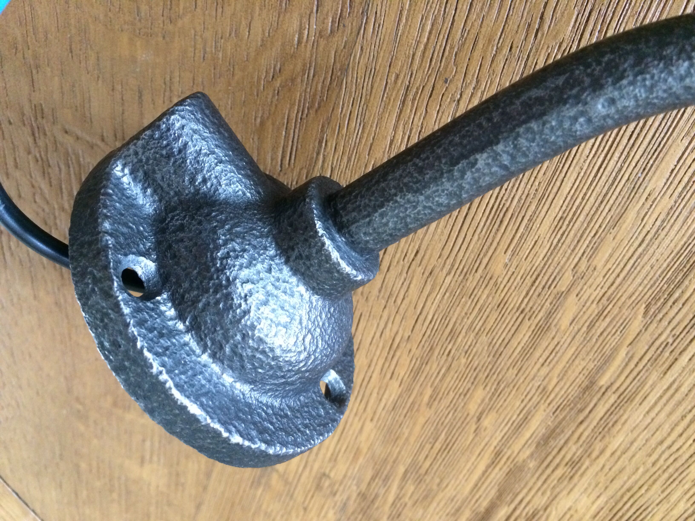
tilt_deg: -59.0
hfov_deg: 61.7
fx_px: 582
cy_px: 260
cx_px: 348
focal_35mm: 29
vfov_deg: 48.2
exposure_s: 1/17
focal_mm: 4.15
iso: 400
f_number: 2.2
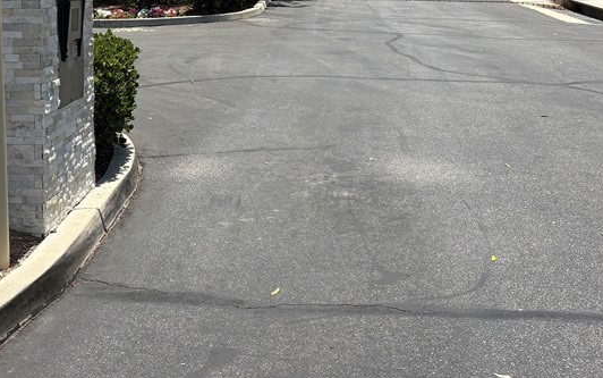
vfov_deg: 23.9
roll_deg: +1.5
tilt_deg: -4.9
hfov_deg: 37.9
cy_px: 54
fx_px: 871
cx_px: 215
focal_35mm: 53
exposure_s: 1/2985
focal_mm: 5.96
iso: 50
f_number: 1.6
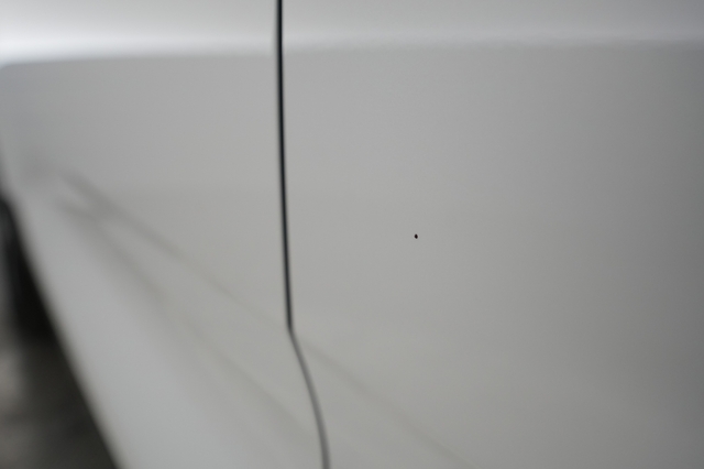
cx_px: 352
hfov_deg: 65.5
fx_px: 547
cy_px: 234
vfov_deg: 46.4
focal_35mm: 28
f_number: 4.5
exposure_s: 1/125
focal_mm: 28
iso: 1250
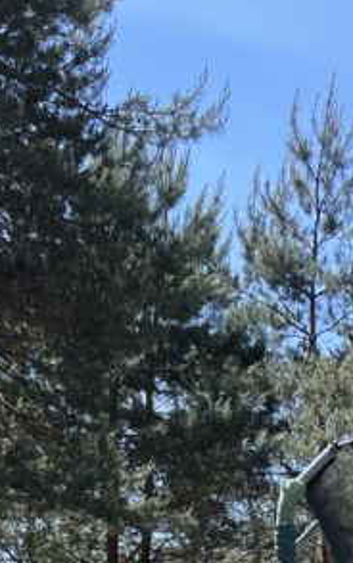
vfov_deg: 18.4
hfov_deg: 12.5
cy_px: 915
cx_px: 631
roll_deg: -2.5
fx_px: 1476
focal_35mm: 96
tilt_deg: -8.4
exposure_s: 1/1488
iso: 50
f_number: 1.5
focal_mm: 5.7
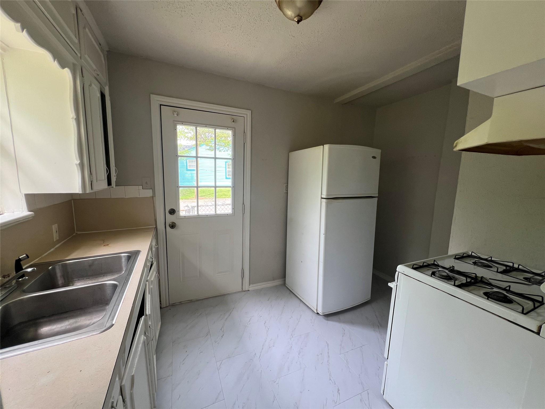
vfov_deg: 89.9
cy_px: 204
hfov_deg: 106.2
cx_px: 272
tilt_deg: -8.9
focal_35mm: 13
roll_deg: -1.8
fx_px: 205
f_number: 1.8
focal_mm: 1.57
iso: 64
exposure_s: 1/99
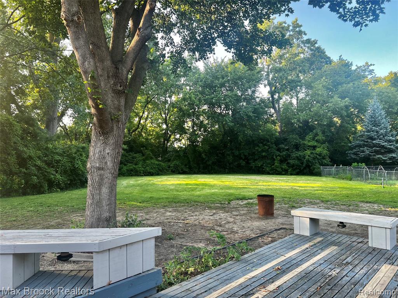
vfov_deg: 53.1
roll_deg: +1.0
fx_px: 299
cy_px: 149
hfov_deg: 67.3
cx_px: 199
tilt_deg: +2.0
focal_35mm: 26
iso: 50
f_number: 1.5
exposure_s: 1/161
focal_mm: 5.7
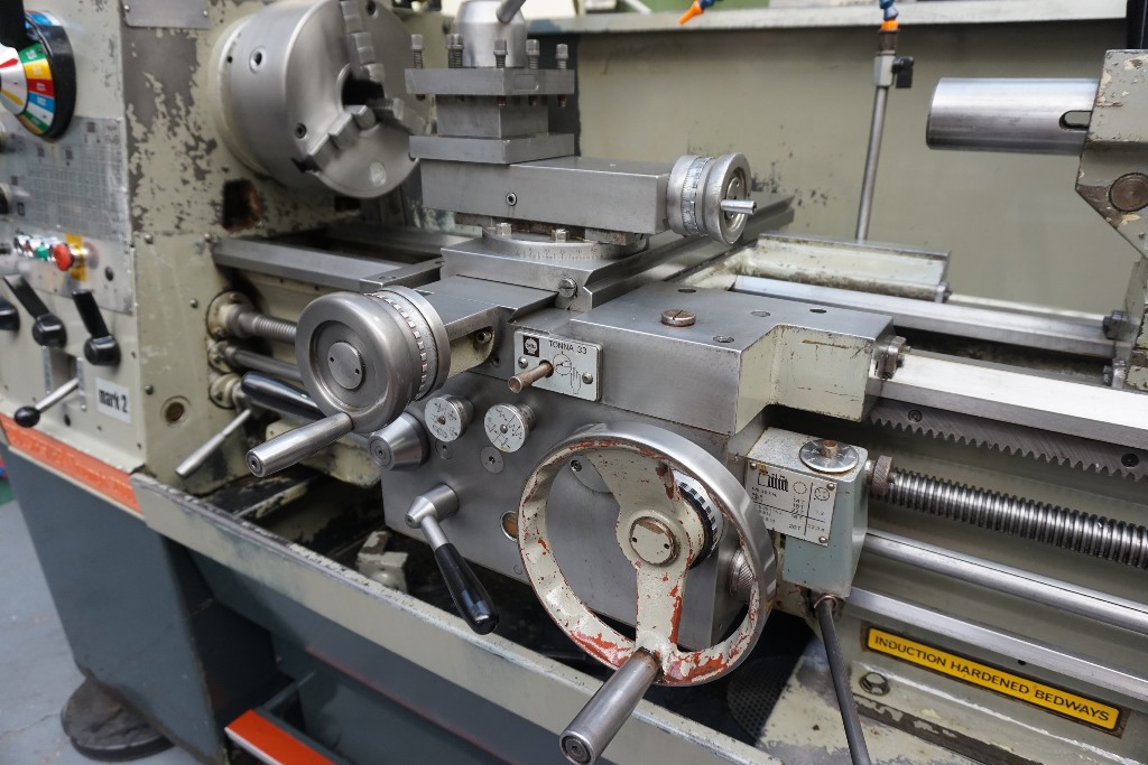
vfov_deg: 53.1
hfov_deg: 73.7
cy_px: 382
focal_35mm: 24
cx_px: 574
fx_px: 765
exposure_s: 1/60
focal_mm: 16
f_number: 4
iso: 500
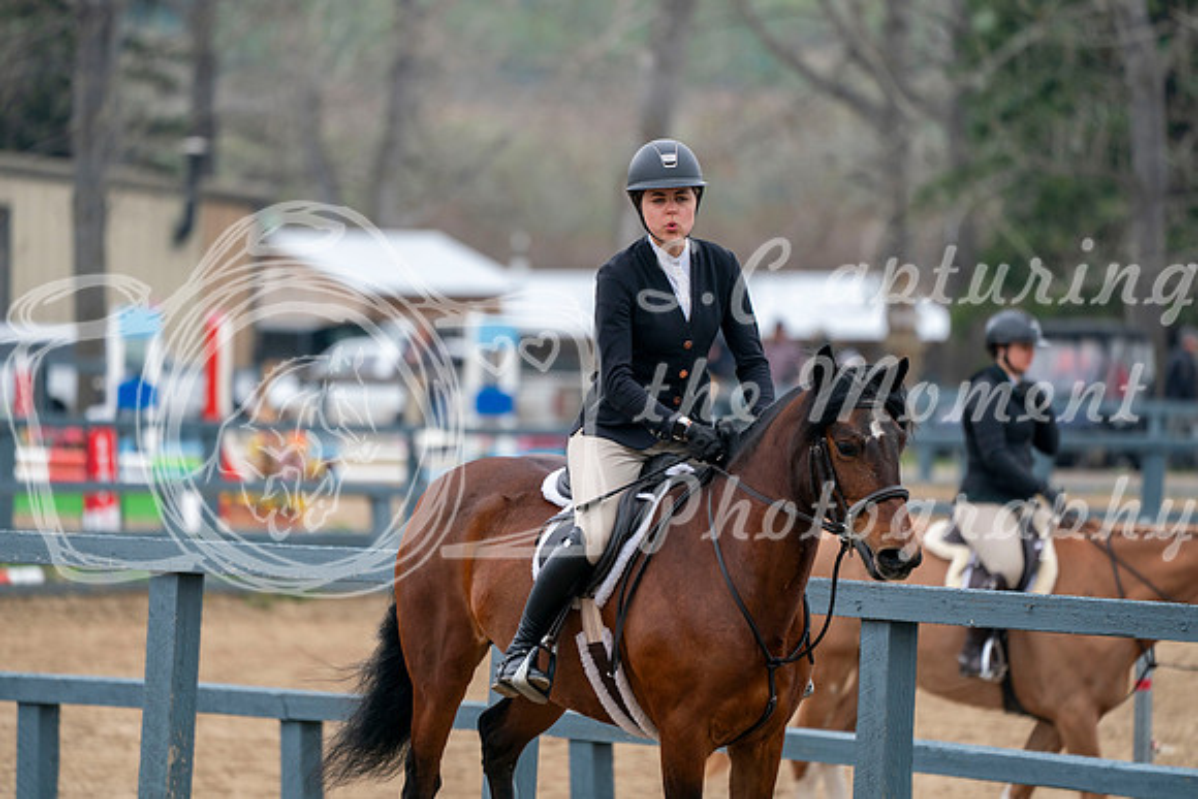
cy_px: 400
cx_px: 599
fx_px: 13314
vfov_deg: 3.4
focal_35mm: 400
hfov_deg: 5.2
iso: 400
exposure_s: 1/500
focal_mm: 400
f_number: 5.6
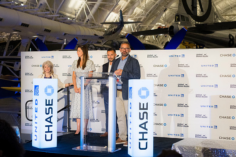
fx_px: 380
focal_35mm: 58
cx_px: 118
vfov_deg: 23.4
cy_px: 78
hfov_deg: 34.5
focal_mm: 39
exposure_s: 1/200
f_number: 2.8
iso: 1250
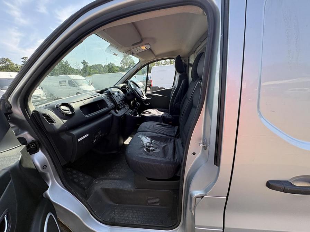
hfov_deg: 102.1
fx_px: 125
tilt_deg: -8.8
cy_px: 116
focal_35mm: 14
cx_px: 155
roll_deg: -1.0
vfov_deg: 85.7
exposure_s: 1/258
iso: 50
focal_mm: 2.22
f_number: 2.2
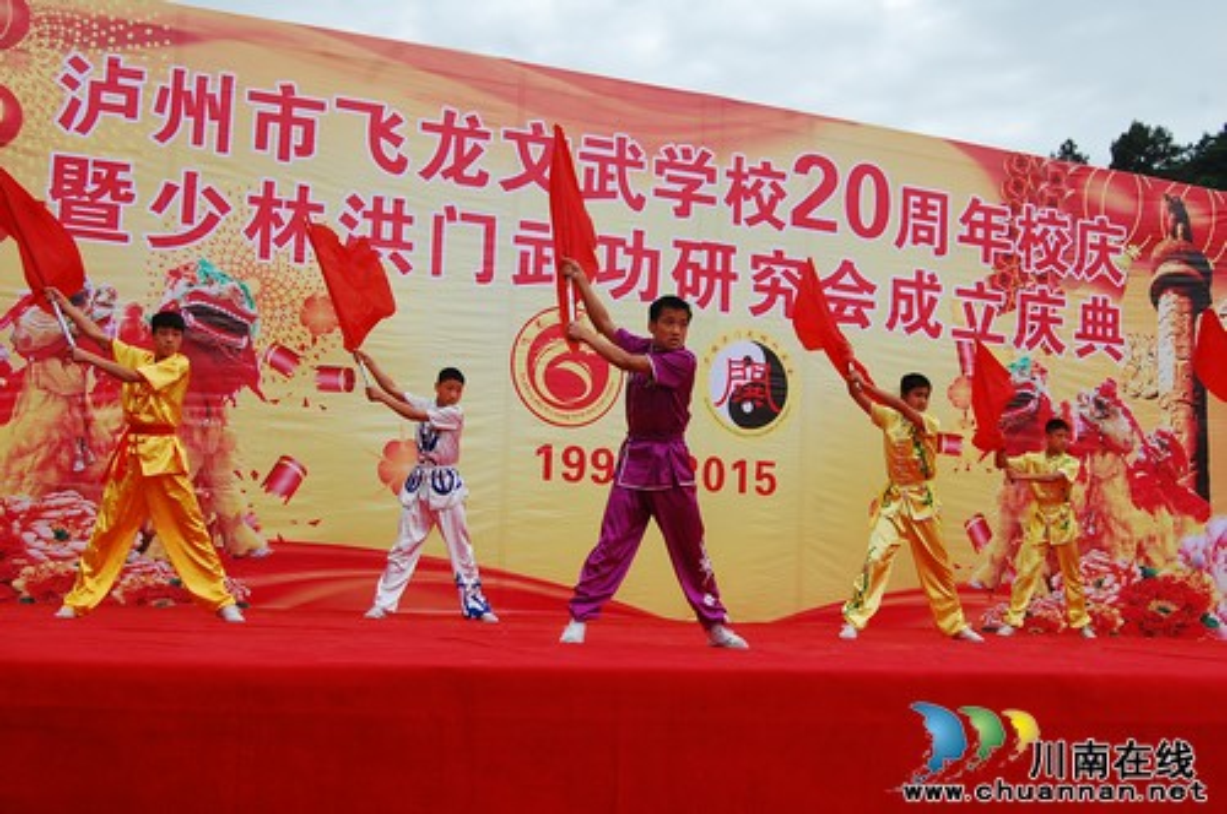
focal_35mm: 45
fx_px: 1532
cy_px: 407
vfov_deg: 29.8
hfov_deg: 43.7
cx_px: 614
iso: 200
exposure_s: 1/250
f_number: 8
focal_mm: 30
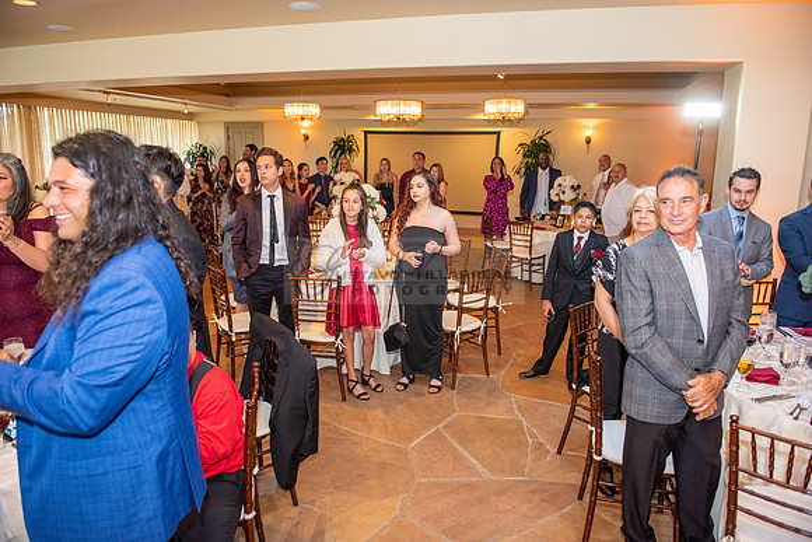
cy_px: 271
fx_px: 541
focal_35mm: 24
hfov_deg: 73.7
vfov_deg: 53.2
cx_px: 406
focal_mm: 24
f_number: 3.5
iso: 1600
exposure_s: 1/125
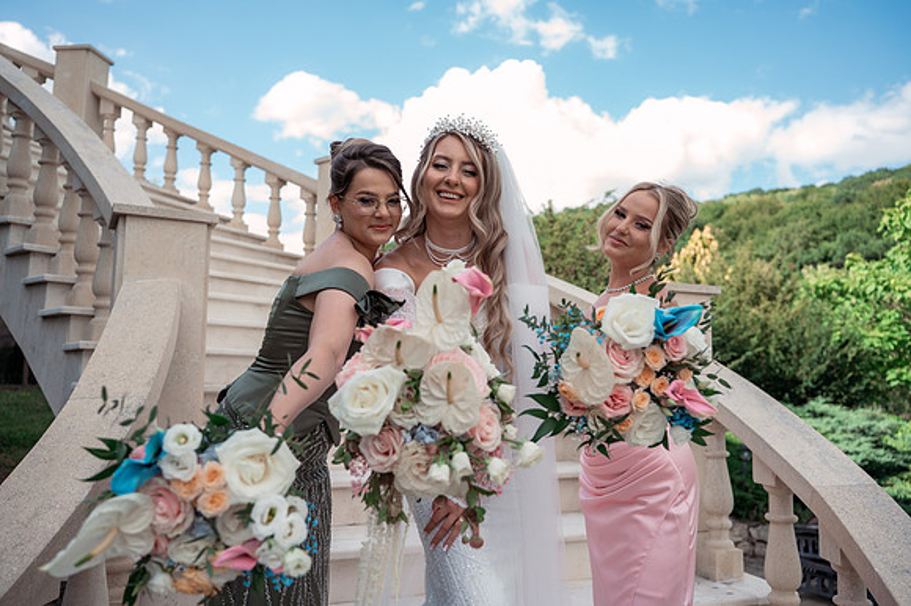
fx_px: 708
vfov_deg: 46.4
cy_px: 303
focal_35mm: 28
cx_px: 456
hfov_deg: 65.5
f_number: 3.2
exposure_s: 1/500
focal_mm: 28
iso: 160
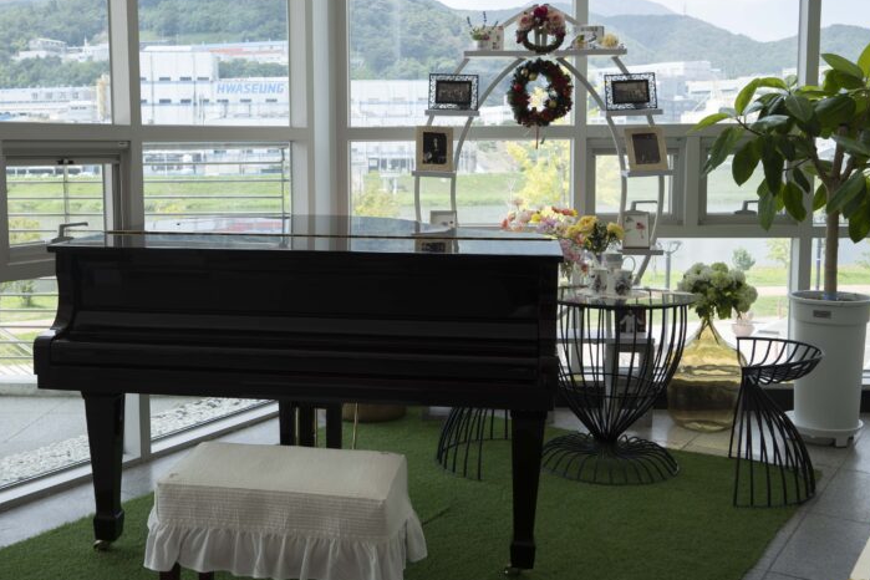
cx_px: 348
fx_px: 991
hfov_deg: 47.1
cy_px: 267
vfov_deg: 32.6
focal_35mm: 41
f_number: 6.3
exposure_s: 1/100
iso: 100
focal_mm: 28
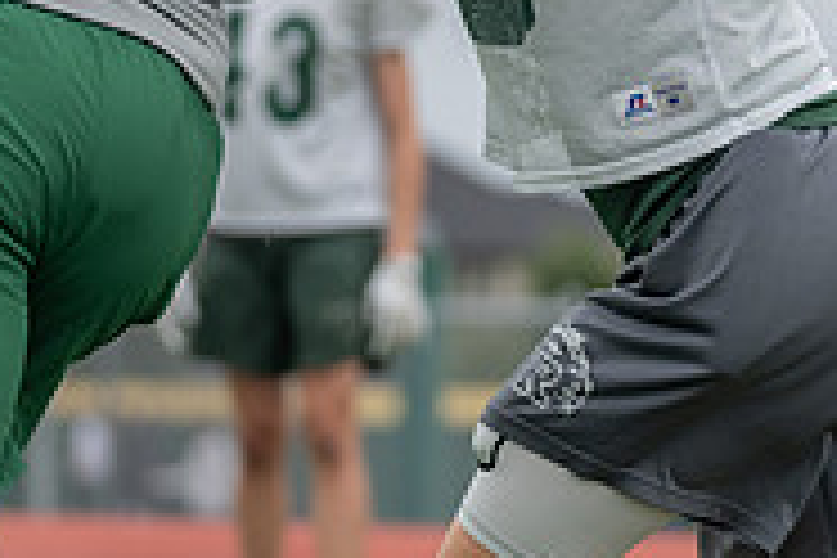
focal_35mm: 408
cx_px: 450
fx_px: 9485
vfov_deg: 3.4
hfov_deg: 5.1
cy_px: -214
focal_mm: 131
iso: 200
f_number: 3.5
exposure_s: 1/1250
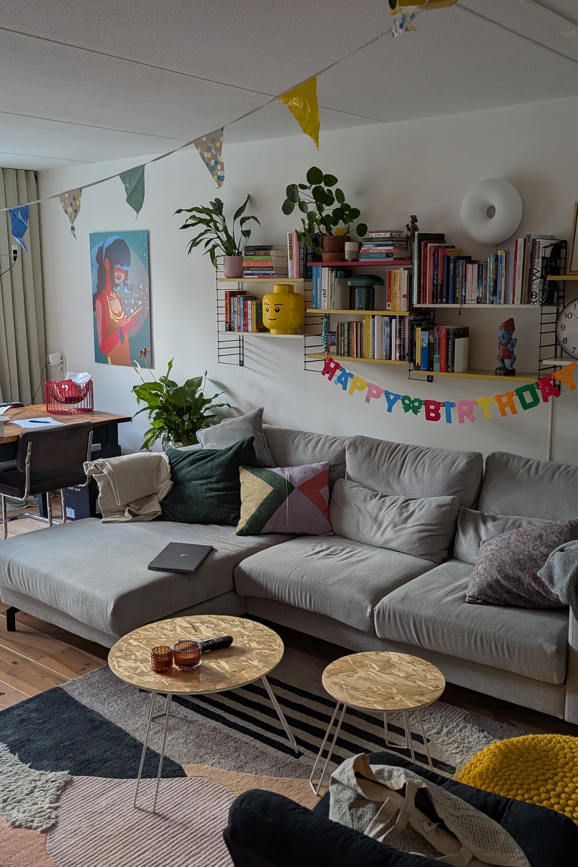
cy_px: 443
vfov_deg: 55.8
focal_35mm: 34
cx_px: 296
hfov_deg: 38.9
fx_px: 819
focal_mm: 6.9
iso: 113
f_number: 1.68
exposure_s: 1/141
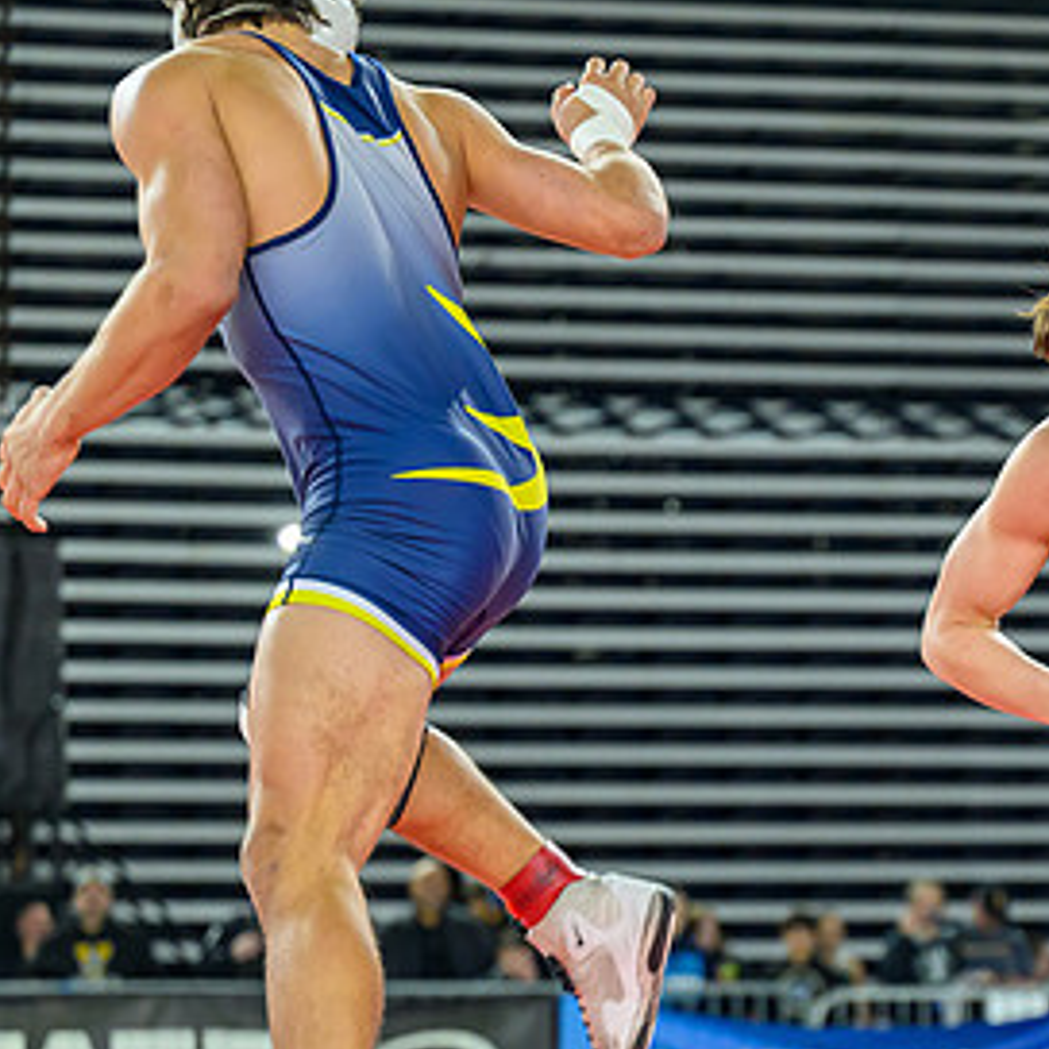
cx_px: 1119
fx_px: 5211
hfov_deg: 11.3
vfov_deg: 11.5
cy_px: 831
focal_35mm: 152
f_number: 2.8
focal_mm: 72
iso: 3200
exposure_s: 1/800
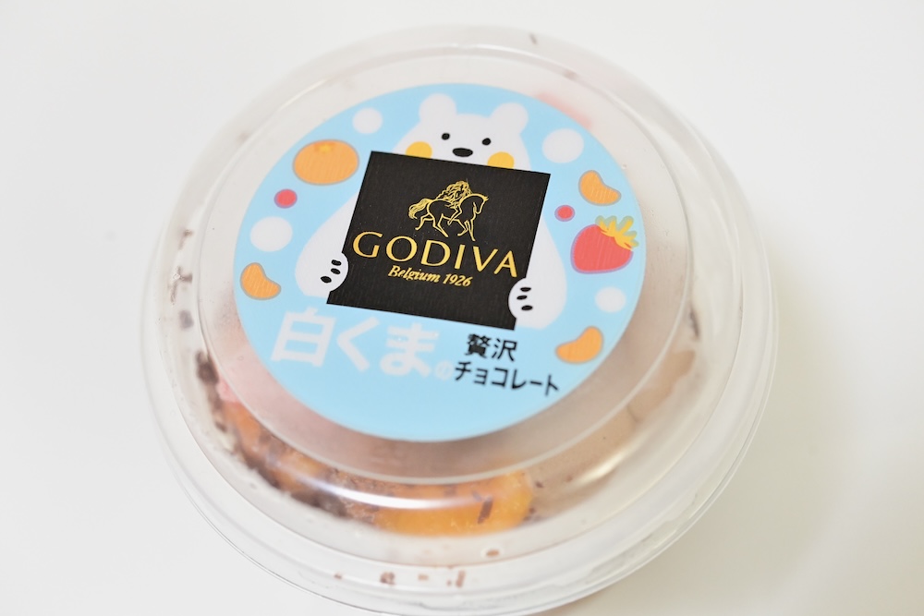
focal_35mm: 60
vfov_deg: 22.6
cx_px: 462
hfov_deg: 33.4
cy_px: 308
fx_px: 1540
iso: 6400
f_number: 5
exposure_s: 1/160
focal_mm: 60
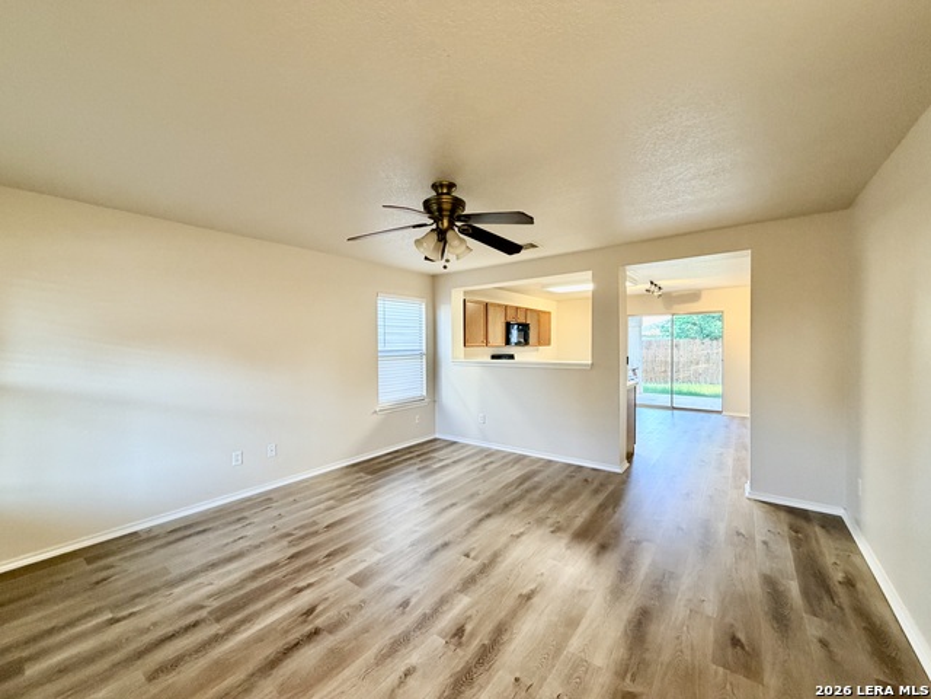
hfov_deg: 102.1
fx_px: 377
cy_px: 350
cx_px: 466
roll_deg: +1.3
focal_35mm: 14
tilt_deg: -1.2
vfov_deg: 85.7
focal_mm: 2.22
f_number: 2.2
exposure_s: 1/60
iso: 320
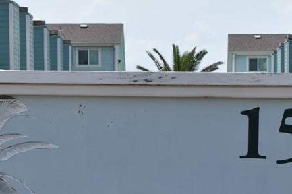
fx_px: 1037
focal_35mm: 128
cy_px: 223
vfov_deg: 10.5
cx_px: 165
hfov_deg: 16.0
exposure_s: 1/2000
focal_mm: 34
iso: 400
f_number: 7.1
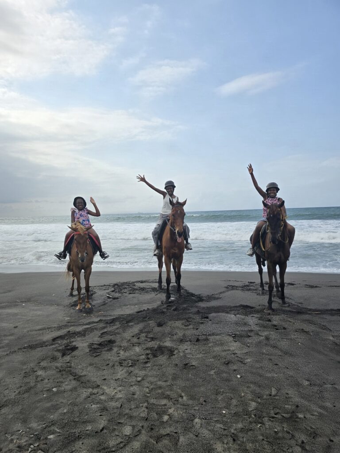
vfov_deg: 73.9
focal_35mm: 23
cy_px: 226
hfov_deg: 58.9
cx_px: 170
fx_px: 301
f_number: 1.7
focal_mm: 6.3
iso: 12
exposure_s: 1/1245
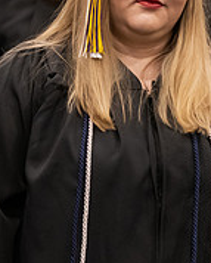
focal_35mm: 281
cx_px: 198
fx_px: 2188
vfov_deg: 6.9
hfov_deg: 5.5
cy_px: 72
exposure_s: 1/200
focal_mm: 92
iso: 3200
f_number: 3.2
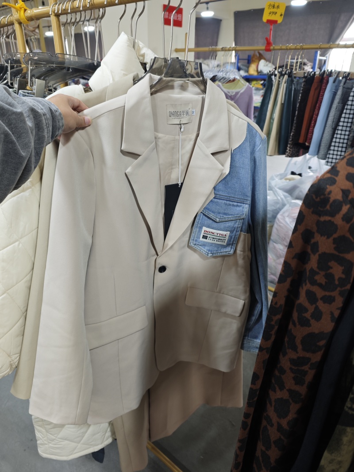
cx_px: 177
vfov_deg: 73.9
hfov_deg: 58.9
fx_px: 314
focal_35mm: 23
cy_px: 236
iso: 200
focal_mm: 6.55
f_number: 1.6
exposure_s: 1/59.6
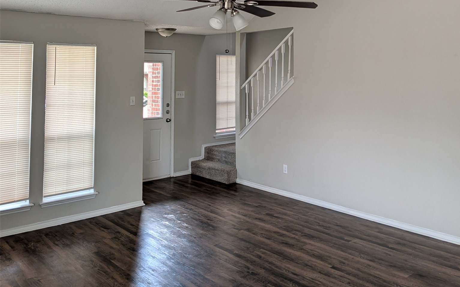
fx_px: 426
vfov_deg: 35.4
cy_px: 37
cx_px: 231
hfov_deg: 56.7
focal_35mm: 34
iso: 128
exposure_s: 1/142
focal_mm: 6.9
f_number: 1.68
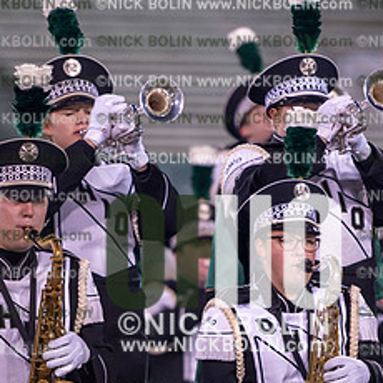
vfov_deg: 4.1
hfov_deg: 4.1
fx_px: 5370
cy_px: 274
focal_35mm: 429
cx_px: 223
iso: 2500
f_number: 2.8
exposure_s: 1/1250
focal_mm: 200
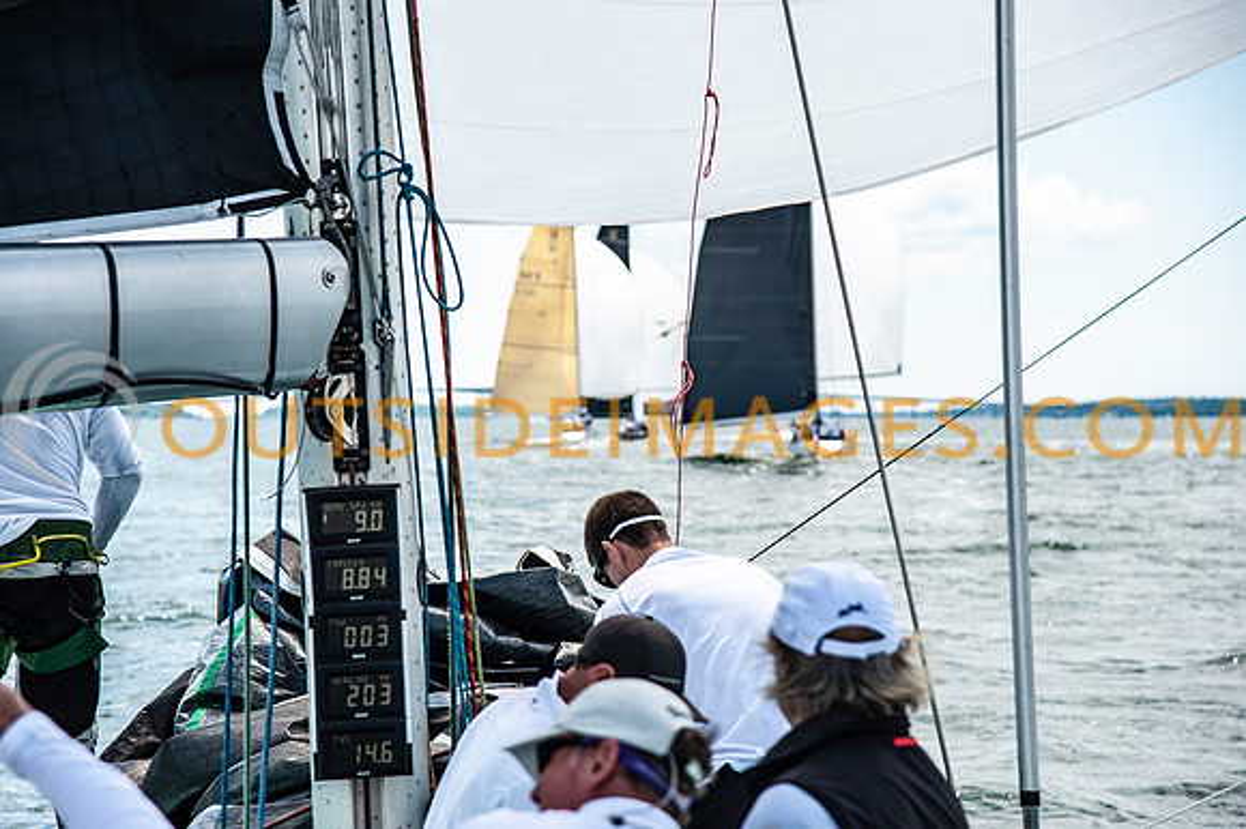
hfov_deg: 18.3
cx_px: 623
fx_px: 3866
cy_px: 414
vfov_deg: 12.2
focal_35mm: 112
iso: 250
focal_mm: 105
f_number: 5
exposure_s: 1/1600
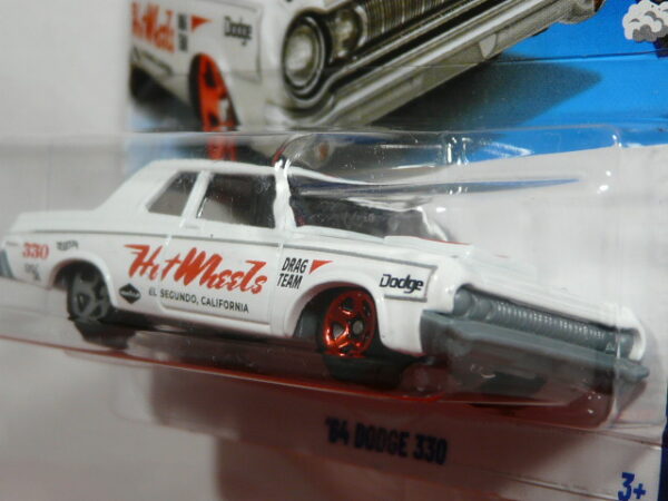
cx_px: 334
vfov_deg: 16.1
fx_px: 1775
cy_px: 250
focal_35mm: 92
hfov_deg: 21.3
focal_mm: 9.5
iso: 100
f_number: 3.2
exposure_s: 1/60
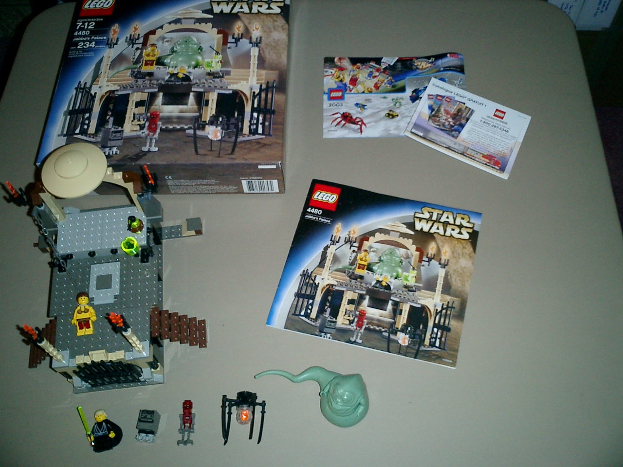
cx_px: 312
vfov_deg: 39.7
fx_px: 648
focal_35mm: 36
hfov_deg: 51.4
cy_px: 234
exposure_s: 1/30
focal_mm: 7.5
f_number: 3.2
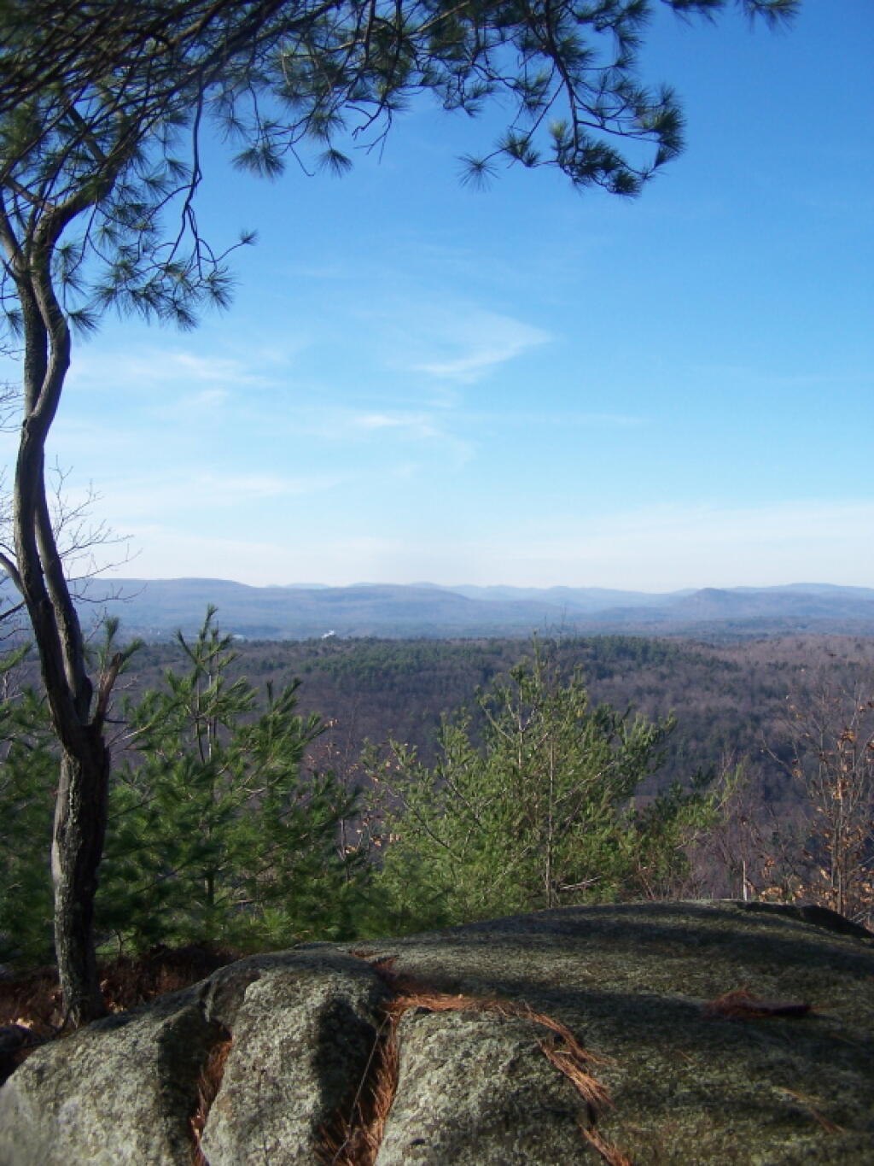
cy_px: 583
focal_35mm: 38
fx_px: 1279
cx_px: 437
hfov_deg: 37.7
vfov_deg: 49.0
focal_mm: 6.3
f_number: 2.8
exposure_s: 1/800
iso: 80
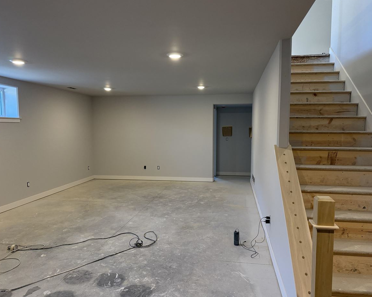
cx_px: 192
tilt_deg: -2.3
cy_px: 150
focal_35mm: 26
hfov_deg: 66.0
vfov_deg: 54.9
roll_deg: -1.2
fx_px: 286
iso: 320
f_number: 1.78
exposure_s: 1/120
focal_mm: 6.76
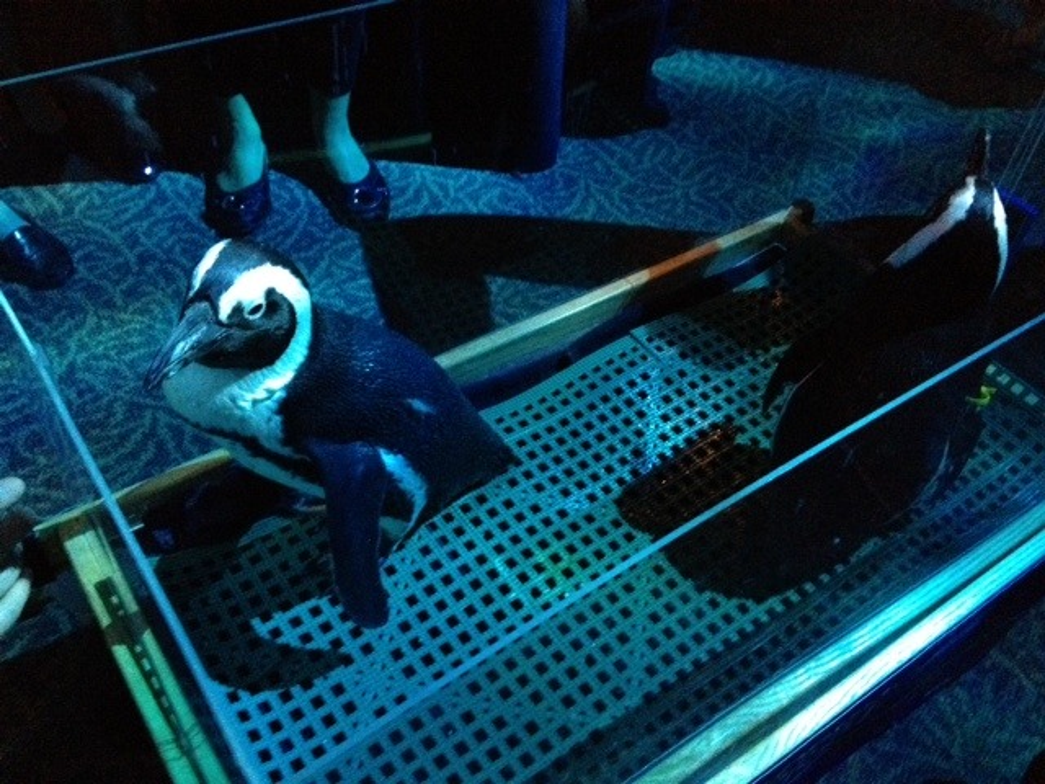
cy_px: 392
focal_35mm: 35
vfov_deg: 40.7
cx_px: 522
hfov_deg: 52.6
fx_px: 1057
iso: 800
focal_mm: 4.28
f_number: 2.4
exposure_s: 1/15
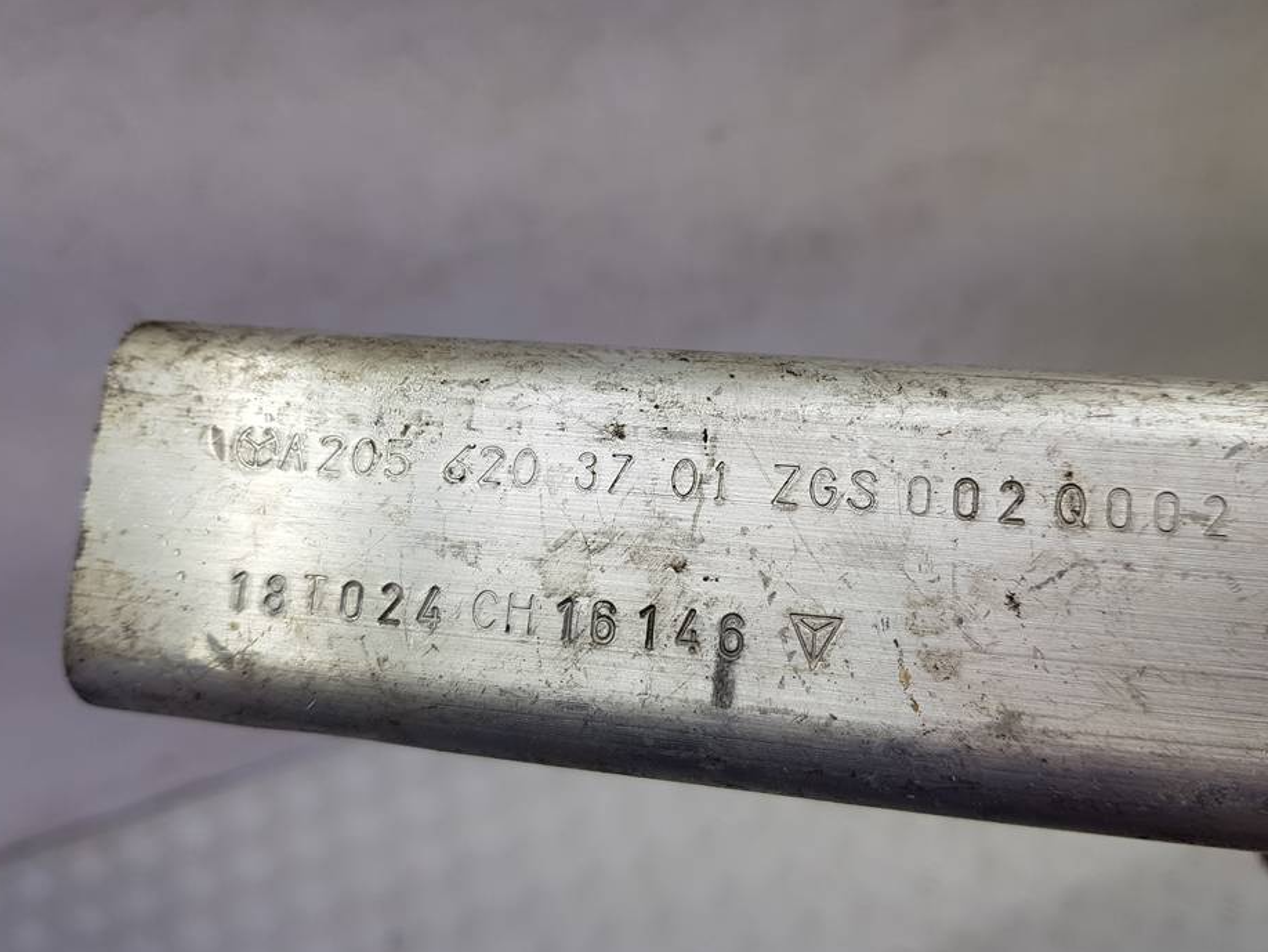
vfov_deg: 48.2
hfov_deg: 61.6
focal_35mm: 29
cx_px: 649
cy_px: 482
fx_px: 1063
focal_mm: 4.2
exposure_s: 1/181
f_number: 1.7
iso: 40
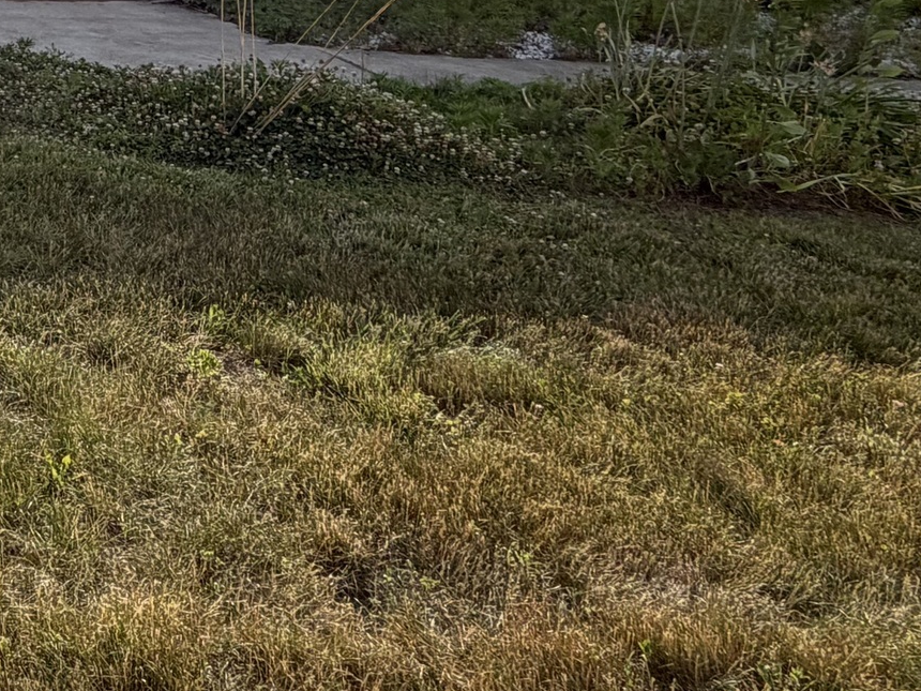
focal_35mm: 50
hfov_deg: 30.1
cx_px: -286
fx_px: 1330
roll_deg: +0.6
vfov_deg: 26.3
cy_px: -116
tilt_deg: -1.9
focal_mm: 2.22
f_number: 2.2
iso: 32
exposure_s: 1/1656
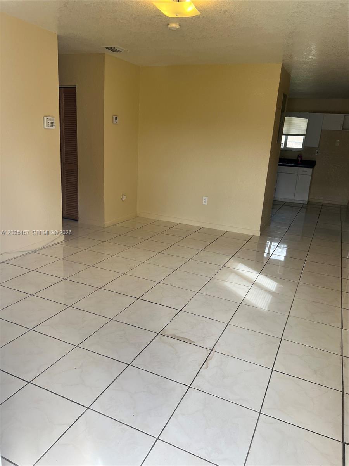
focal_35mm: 26
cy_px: 233
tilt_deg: -15.1
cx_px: 174
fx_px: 350
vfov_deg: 67.3
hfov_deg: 53.1
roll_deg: -4.3
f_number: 1.5
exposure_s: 1/265
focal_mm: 5.7
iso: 40
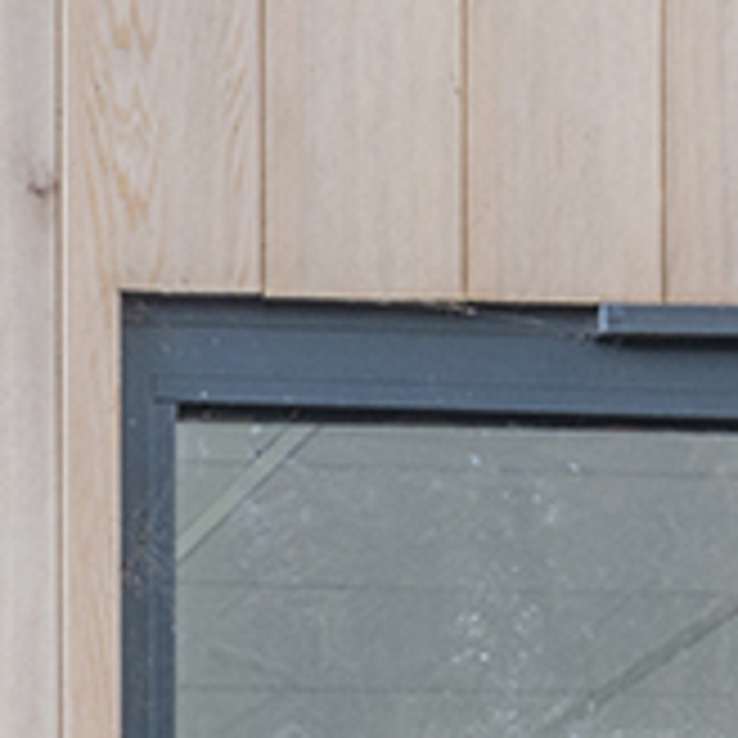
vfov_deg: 4.8
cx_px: -212
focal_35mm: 348
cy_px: 2016
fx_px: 8394
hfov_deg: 5.0
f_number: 16
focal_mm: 35
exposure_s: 1/3
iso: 200
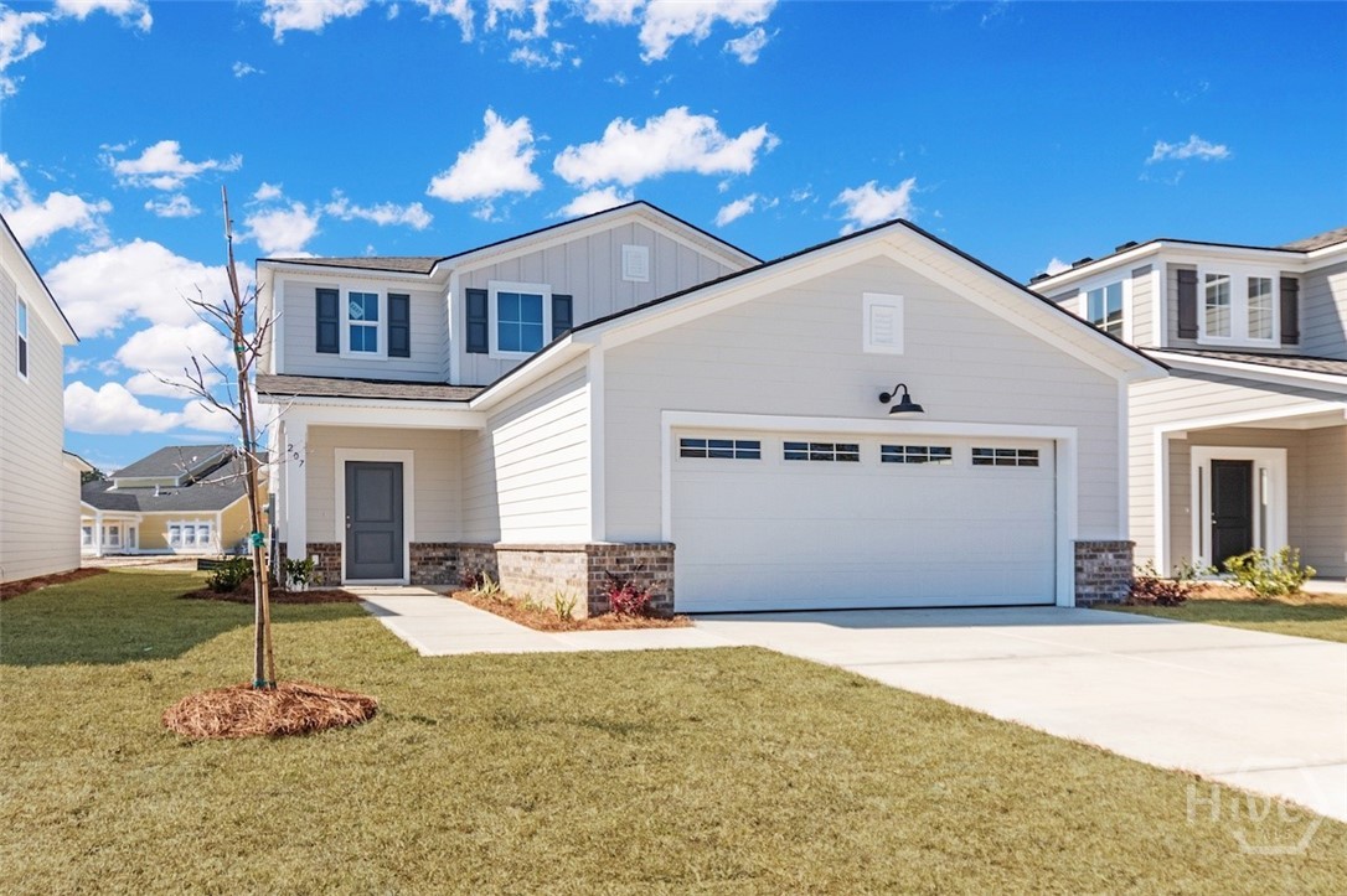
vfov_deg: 77.3
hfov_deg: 100.4
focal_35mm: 15
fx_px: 561
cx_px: 674
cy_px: 448
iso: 500
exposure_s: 1/4000
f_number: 4.5
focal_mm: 10
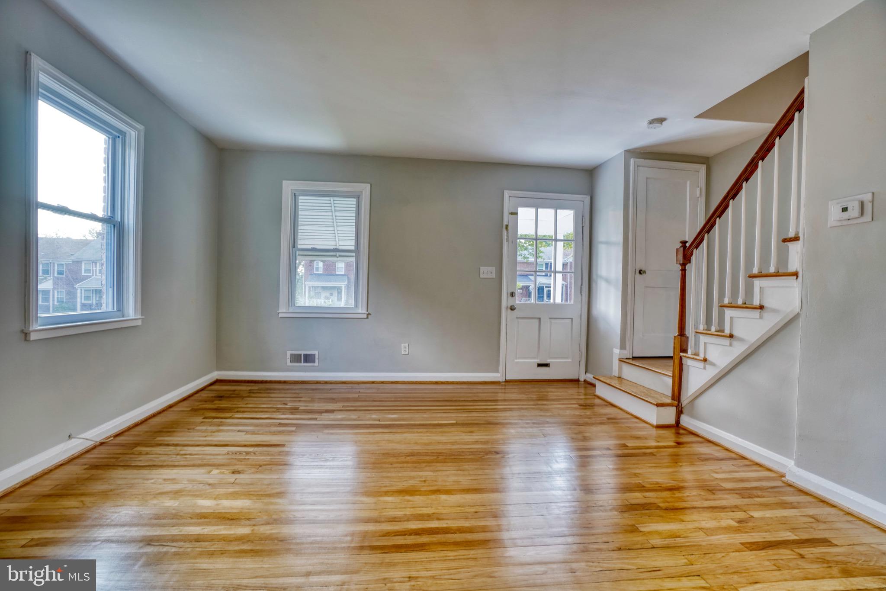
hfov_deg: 96.7
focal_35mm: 16
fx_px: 394
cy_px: 296
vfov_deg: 73.8
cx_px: 443
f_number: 7.1
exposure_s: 1/160
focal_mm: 16
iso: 640
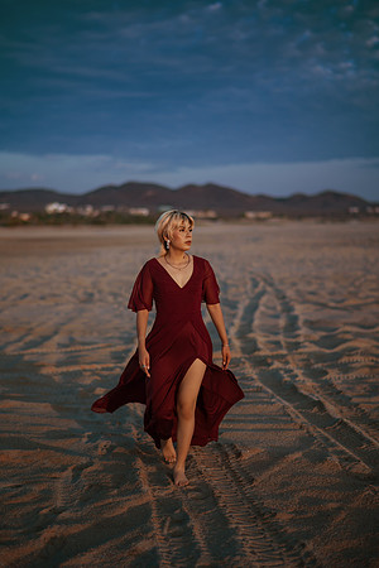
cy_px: 284
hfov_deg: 23.4
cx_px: 190
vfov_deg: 34.5
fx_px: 916
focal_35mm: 58
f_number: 1.4
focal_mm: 58
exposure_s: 1/2500
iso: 100
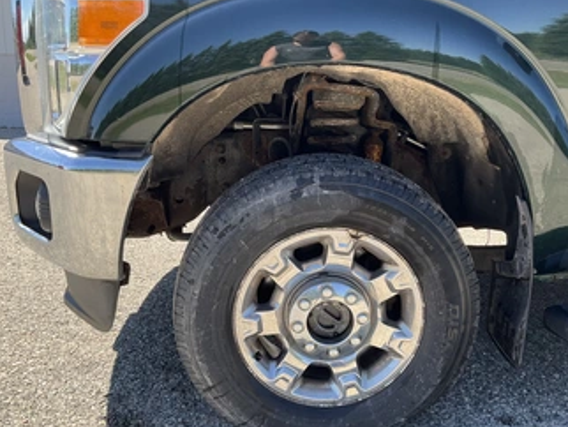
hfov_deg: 51.2
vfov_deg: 39.7
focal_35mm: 36
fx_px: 591
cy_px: 236
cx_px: 318
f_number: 1.8
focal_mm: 3
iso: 25
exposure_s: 1/358
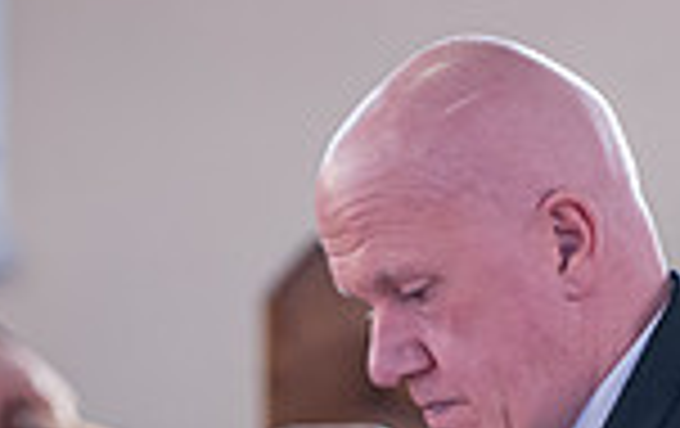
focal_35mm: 383
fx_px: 7111
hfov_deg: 5.5
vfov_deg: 3.4
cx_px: 671
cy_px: 619
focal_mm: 98
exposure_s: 1/100
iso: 1000
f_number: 2.8
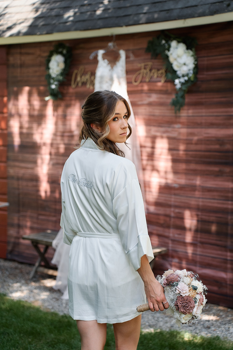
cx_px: 116
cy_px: 175
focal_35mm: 70
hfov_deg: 19.5
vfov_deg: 28.8
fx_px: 680
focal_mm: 70
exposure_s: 1/1600
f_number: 2.8
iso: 800
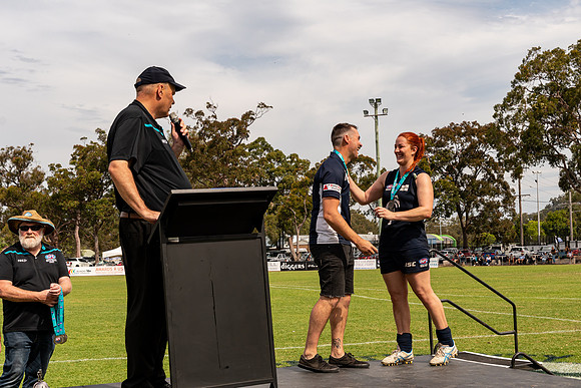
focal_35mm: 57
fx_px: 920
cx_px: 290
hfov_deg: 35.0
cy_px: 194
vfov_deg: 23.8
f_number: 8
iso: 200
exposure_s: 1/640
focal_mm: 38
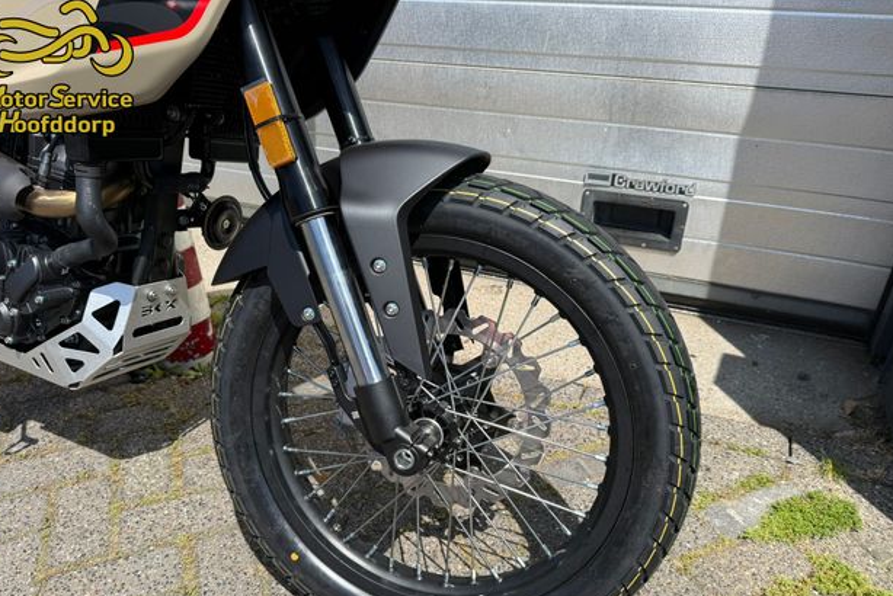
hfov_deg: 69.4
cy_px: 347
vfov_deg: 49.4
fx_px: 645
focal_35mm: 26
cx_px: 444
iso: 80
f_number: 1.78
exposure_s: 1/2801
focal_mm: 6.76
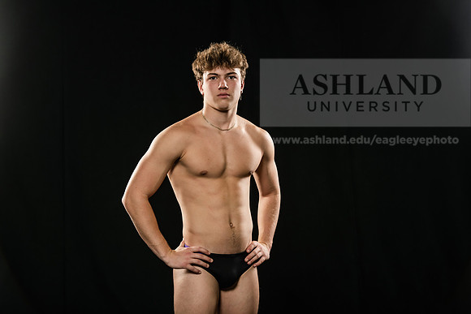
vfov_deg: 13.4
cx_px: 236
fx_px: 1335
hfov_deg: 20.0
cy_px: 157
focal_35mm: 102
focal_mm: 102
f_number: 6.3
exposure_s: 1/250
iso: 320
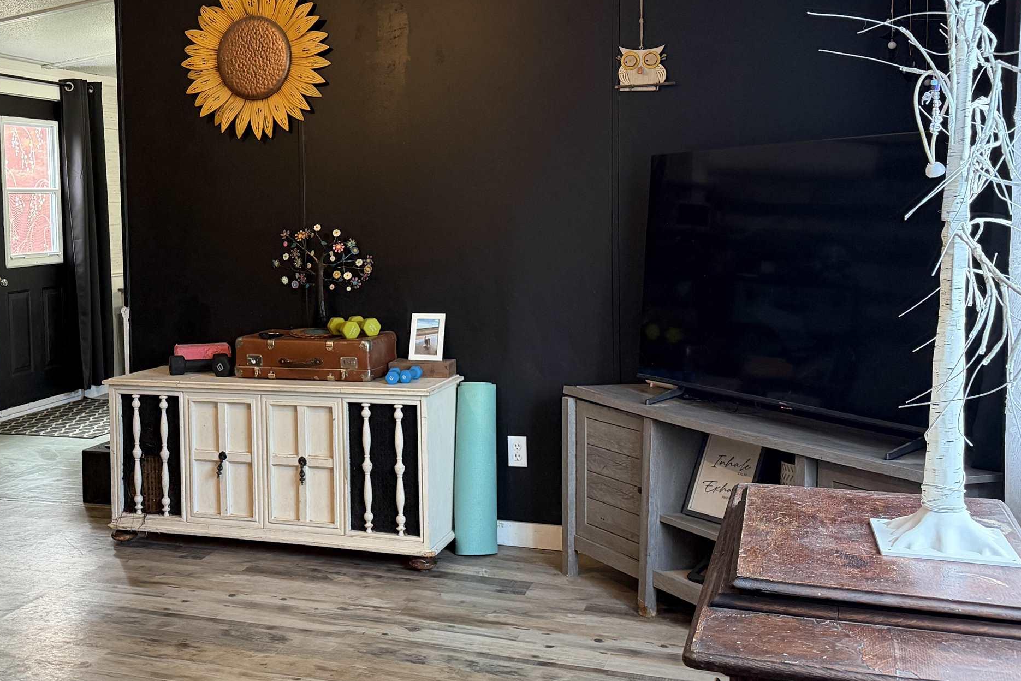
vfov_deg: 32.6
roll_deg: +1.3
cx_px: 315
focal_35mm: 41
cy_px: 293
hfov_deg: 46.4
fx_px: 1163
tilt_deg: -4.9
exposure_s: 1/60
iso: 400
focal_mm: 6.76
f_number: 1.78
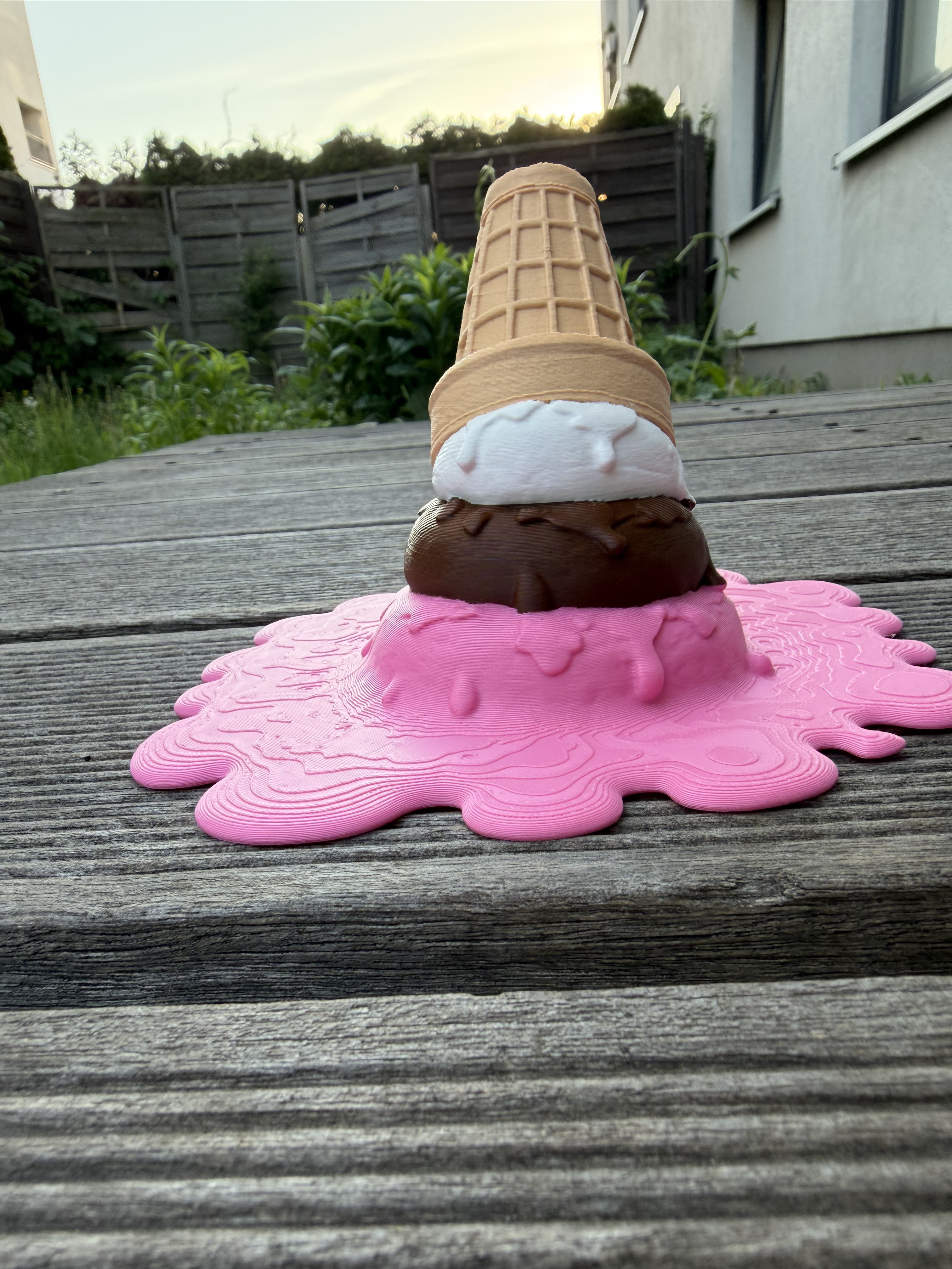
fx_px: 880
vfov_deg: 71.6
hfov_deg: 56.8
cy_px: 634
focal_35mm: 24
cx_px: 476
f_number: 2.2
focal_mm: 2.22
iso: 80
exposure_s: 1/121
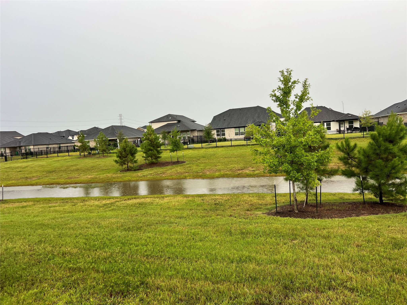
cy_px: 152
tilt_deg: -3.8
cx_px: 204
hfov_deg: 67.3
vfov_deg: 53.1
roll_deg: +4.8
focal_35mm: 26
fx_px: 306
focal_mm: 5.7
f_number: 1.5
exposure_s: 1/344
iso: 50
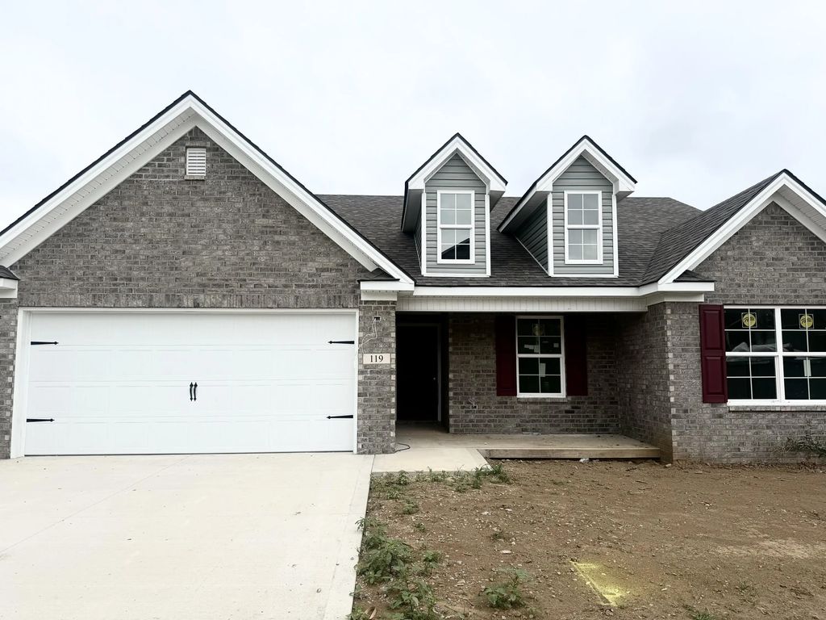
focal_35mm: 24
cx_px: 413
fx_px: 573
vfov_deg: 56.8
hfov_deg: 71.6
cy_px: 310
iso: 80
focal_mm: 6.76
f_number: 1.78
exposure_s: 1/3145
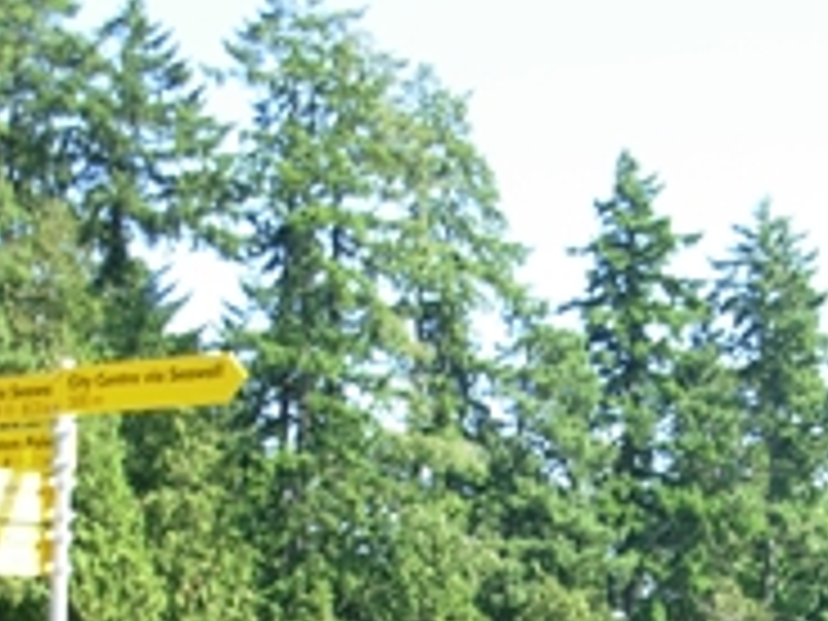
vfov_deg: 14.4
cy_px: 792
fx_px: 2368
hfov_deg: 19.8
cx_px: 490
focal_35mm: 99
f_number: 2.9
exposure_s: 1/228
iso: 50
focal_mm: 6.3
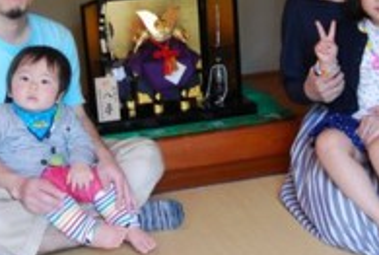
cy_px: 71
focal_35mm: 76
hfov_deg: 26.6
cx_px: 179
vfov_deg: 18.0
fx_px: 802
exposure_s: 1/25
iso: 800
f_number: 3.8
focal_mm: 22
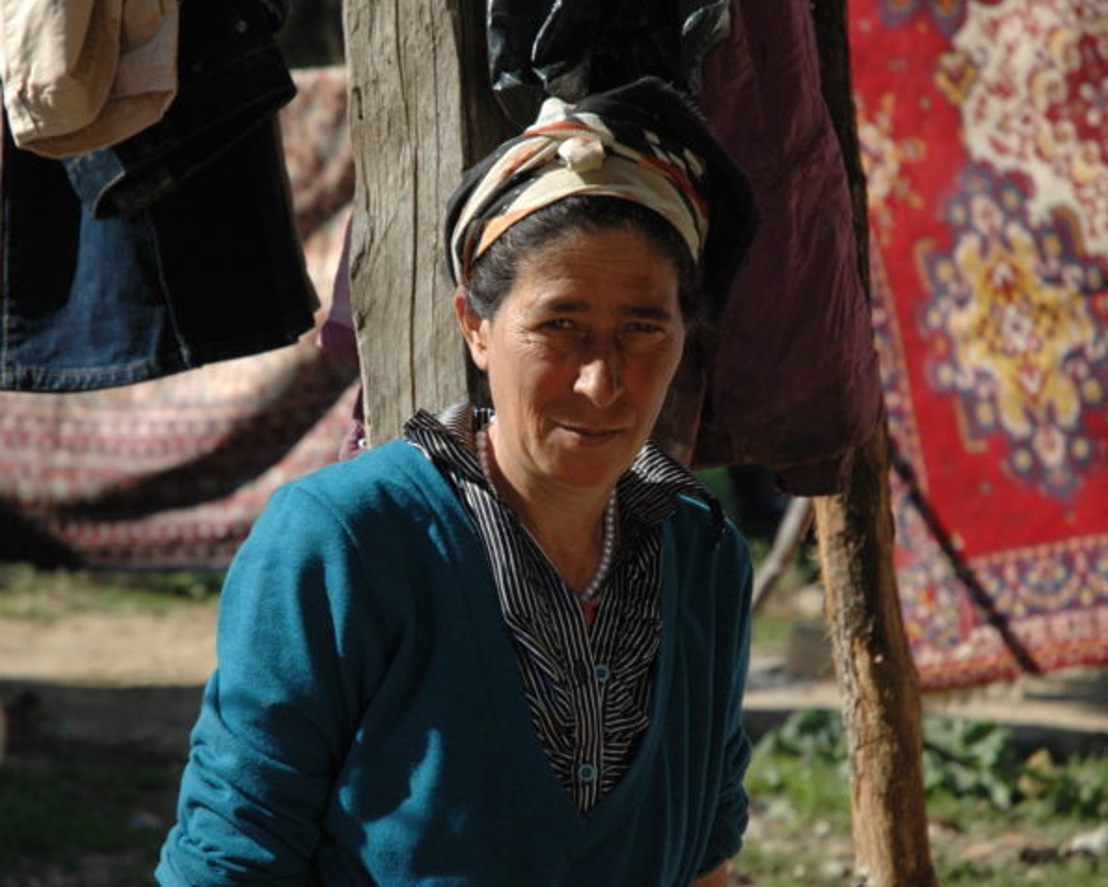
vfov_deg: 12.1
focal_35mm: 127
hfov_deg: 15.2
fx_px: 4165
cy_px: 462
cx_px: 529
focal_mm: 70
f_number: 4.5
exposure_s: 1/2500
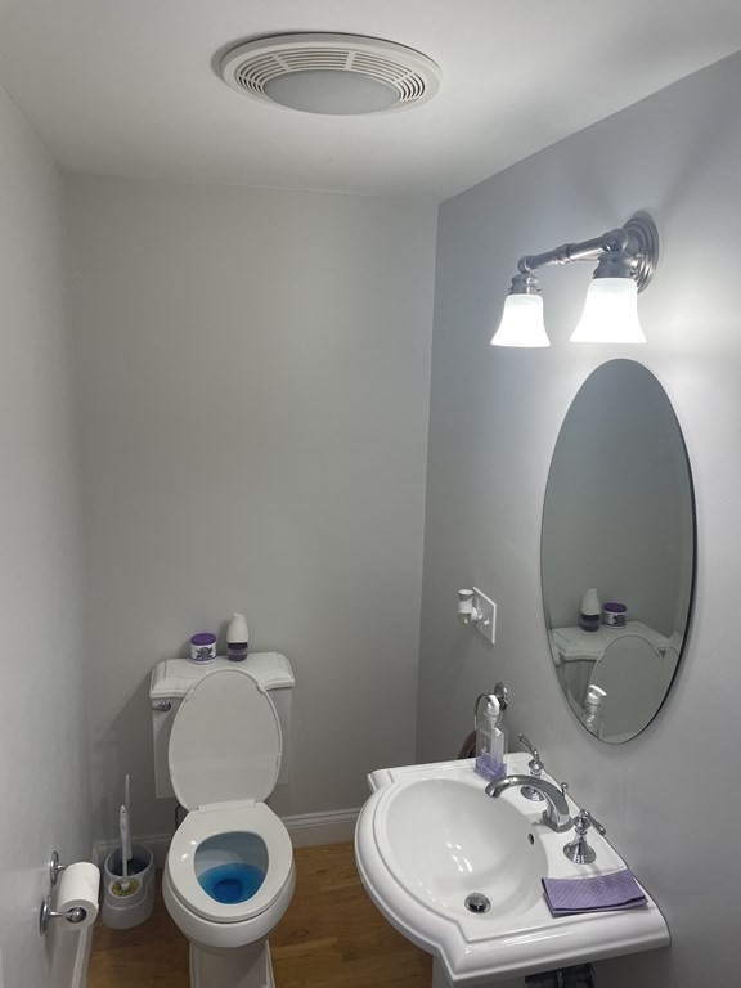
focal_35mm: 26
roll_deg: -1.0
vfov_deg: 67.3
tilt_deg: -12.4
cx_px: 370
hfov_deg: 53.1
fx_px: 742
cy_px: 494
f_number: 1.6
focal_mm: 4.2
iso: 50
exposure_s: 1/120
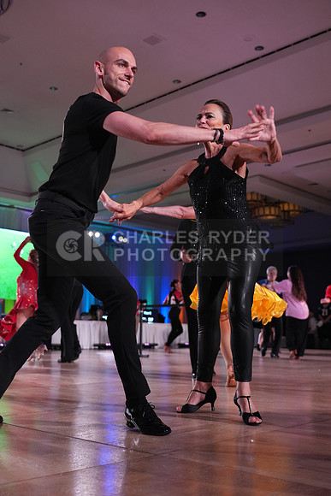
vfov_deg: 50.7
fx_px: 524
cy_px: 248
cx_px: 166
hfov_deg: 35.1
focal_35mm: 38
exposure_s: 1/500
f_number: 4
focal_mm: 38
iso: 2500
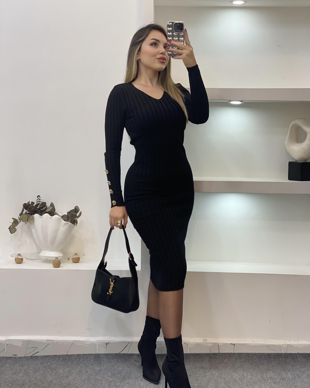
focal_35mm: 55
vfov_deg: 34.1
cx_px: 157
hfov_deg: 27.6
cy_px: 209
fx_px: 631
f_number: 2
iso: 80
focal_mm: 6
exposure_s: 1/100
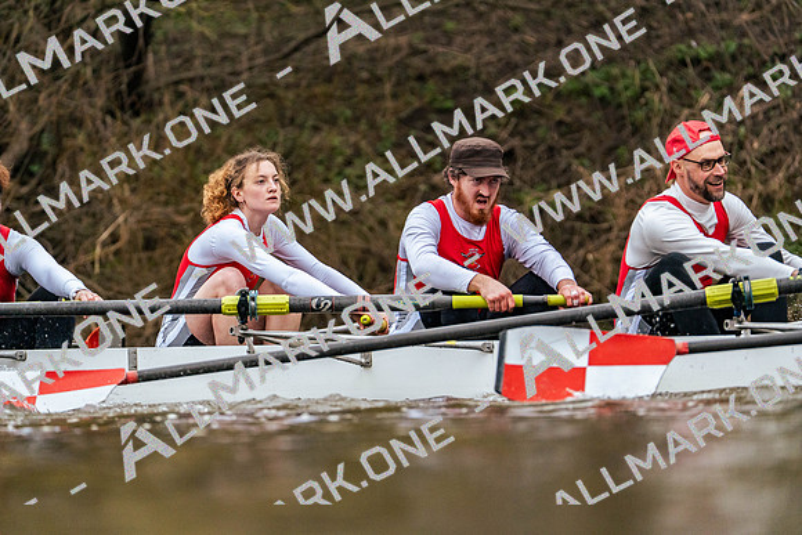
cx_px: 401
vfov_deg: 2.5
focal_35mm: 553
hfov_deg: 3.7
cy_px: 268
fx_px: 12322
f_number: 7.1
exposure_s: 1/2000
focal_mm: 553
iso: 4000
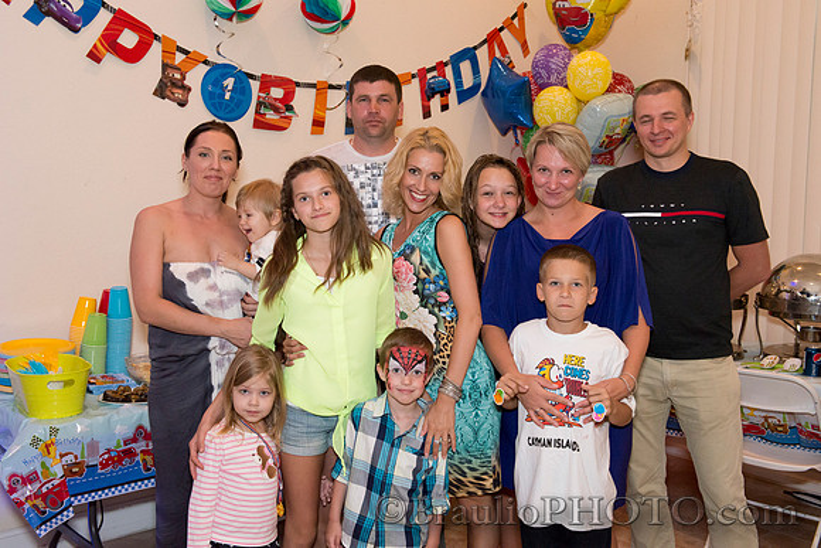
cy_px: 274
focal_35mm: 40
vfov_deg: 33.4
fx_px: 912
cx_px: 410
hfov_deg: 48.4
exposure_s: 1/200
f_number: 7.1
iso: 4000
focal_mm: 40
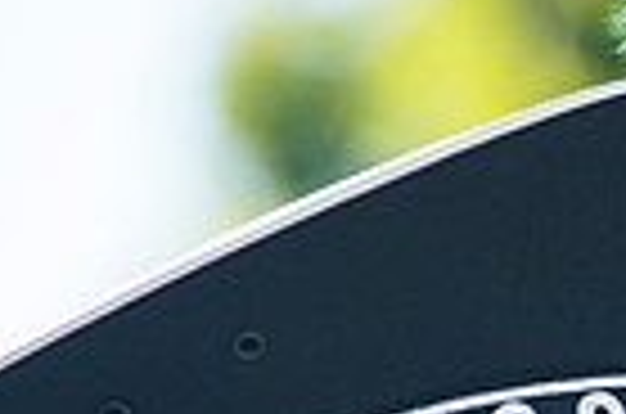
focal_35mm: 836
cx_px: 1220
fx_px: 14504
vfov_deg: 1.6
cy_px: 832
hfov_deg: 2.5
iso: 200
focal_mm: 200
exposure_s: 1/1000
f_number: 4.5
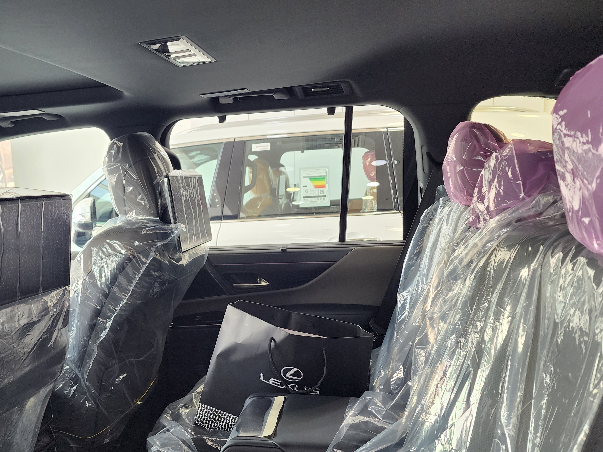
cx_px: 232
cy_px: 242
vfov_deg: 44.1
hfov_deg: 56.3
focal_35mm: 32
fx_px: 557
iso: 320
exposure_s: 1/120
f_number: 1.8
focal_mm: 6.4
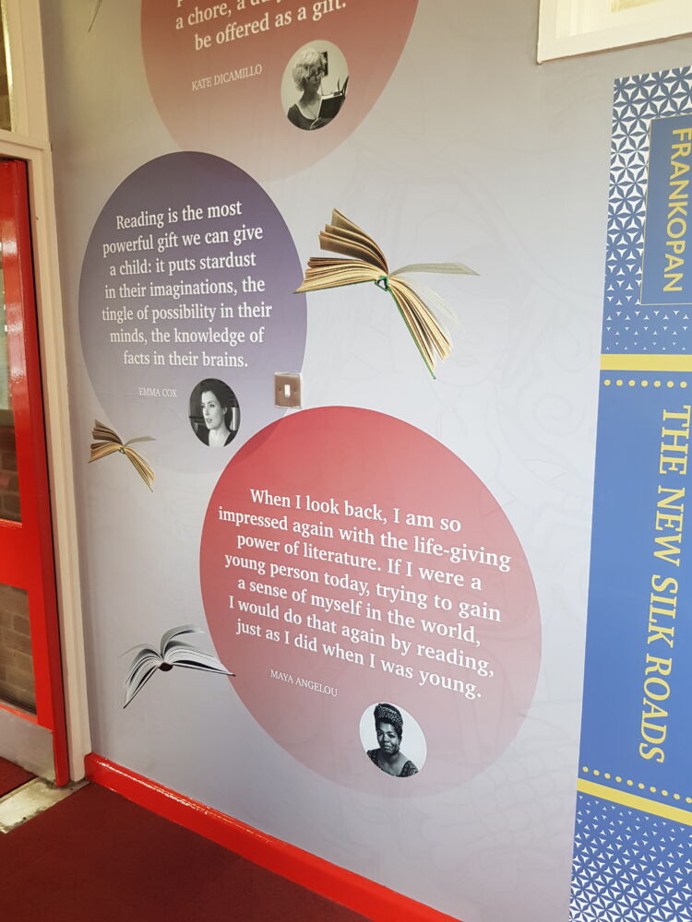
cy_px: 461
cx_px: 346
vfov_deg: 67.3
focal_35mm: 26
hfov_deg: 53.1
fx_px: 693
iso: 100
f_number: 1.7
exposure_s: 1/50
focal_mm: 4.3
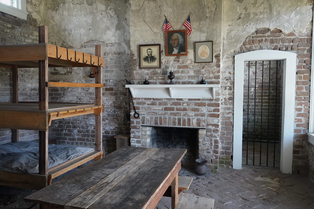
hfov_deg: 65.5
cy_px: 104
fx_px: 244
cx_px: 157
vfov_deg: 46.4
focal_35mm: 28
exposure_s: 1/80
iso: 6400
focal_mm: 28
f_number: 14
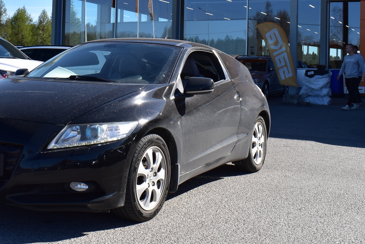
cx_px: 113
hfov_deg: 34.7
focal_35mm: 57
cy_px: 54
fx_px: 576
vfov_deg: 23.5
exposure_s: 1/500
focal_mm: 23
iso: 400
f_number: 11
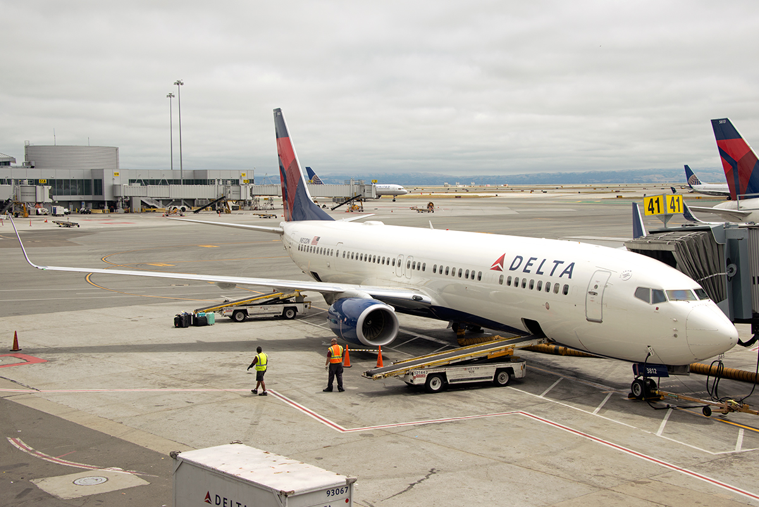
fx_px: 1012
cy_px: 254
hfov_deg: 41.1
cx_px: 380
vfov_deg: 28.1
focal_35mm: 48
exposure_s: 1/320
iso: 320
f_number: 8
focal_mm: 48
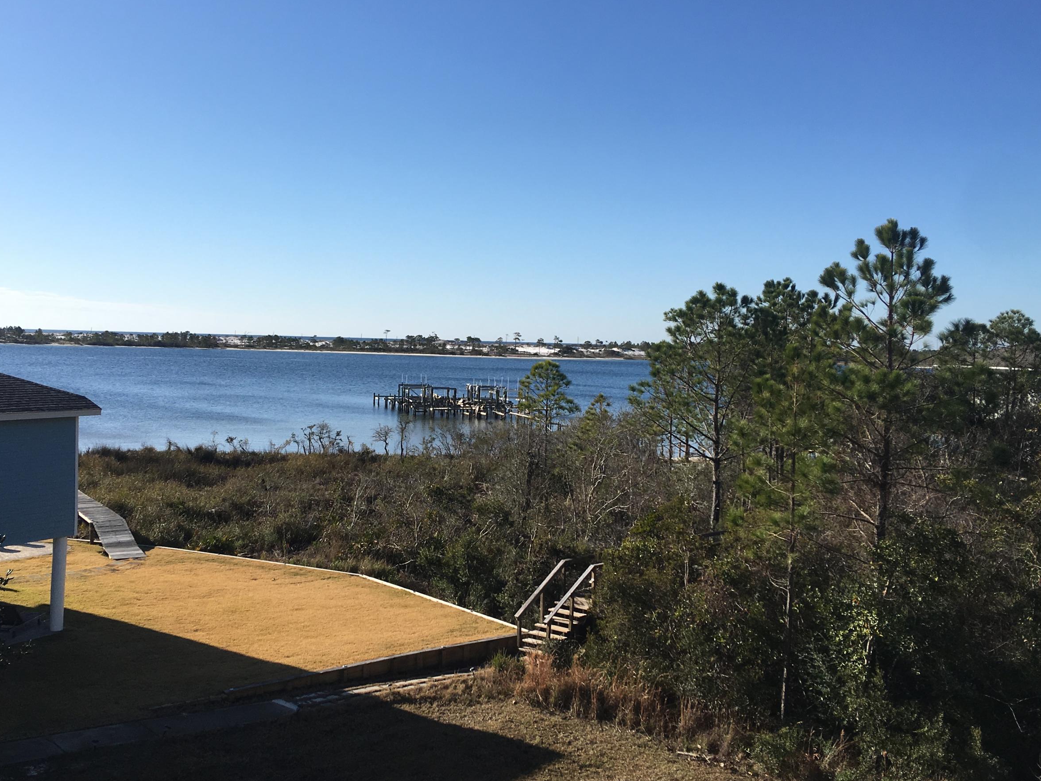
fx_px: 1113
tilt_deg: +2.2
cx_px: 476
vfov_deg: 38.7
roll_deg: -2.2
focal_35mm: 37
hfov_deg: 50.1
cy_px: 368
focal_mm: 4.15
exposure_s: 1/2024
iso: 25
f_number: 2.2
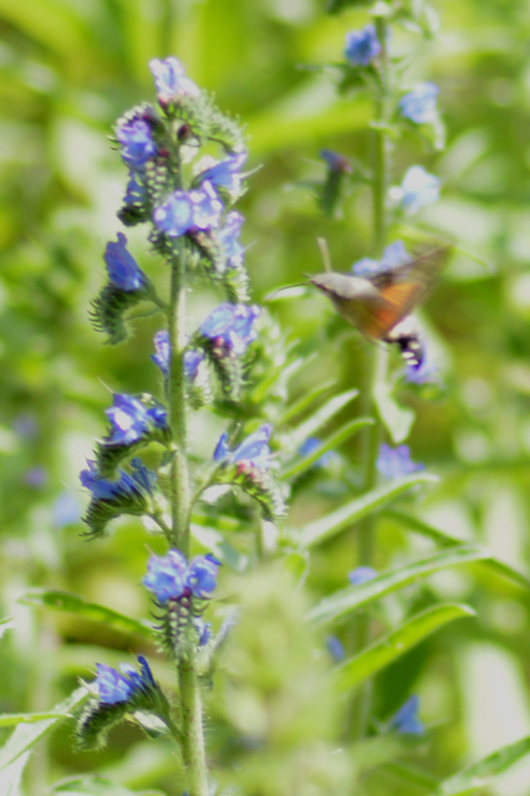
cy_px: 398
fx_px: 3316
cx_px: 265
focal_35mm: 150
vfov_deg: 13.7
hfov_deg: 9.1
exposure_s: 1/200
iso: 100
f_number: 4.5
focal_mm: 100
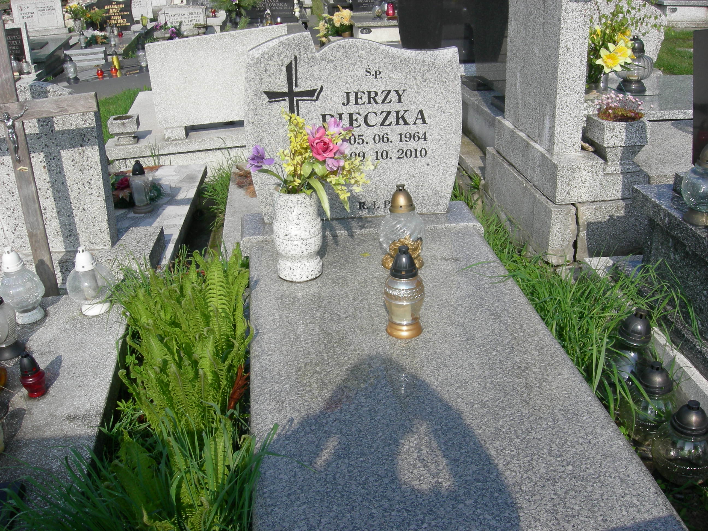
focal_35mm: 36
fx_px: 736
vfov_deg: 39.7
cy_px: 266
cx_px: 354
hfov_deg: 51.4
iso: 64
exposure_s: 1/278
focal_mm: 7.5
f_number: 6.8
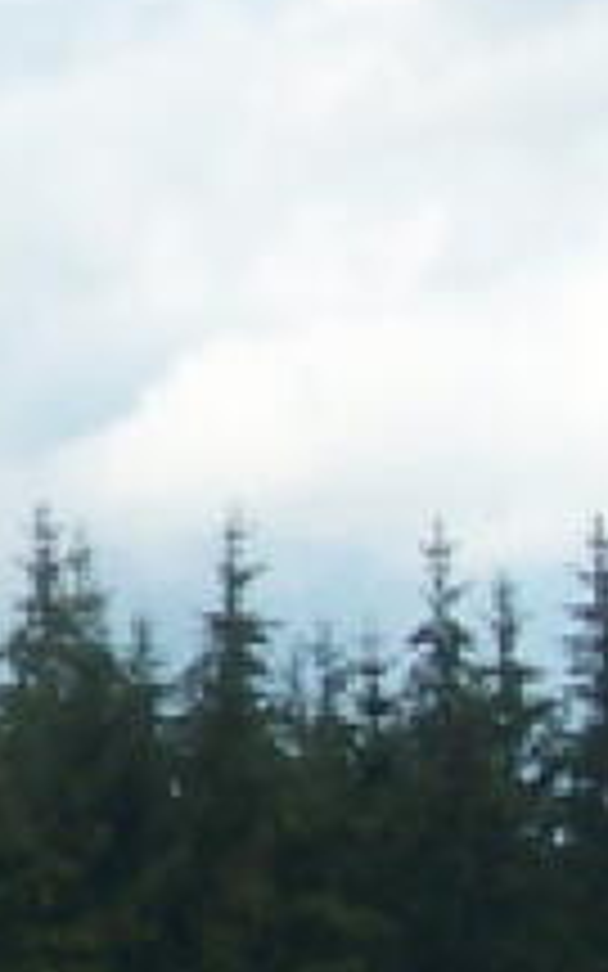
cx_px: -734
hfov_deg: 5.0
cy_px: 772
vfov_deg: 8.2
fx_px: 6761
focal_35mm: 255
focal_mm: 6.3
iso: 80
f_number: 2.8
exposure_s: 1/640
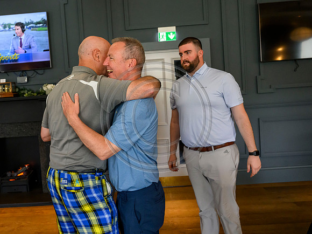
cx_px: 110
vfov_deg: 42.7
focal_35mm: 33
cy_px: 99
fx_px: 297
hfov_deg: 54.5
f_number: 4.5
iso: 5000
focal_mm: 26.5
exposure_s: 1/640
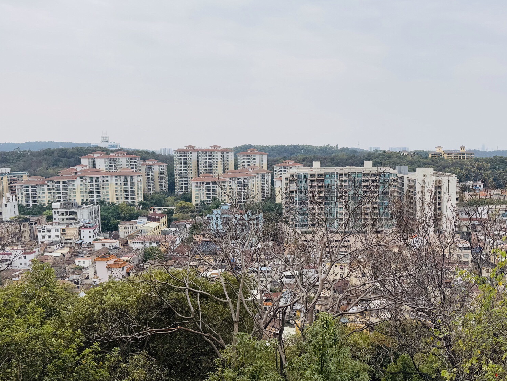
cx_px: 309
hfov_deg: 54.9
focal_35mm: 33
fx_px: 483
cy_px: 203
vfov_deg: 42.9
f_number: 1.78
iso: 80
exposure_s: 1/2833
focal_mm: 6.76
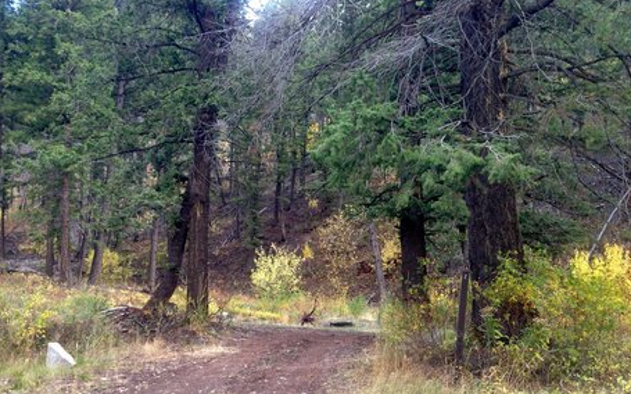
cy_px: 230
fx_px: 705
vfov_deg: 31.2
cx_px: 291
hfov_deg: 48.2
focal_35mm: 41
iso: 64
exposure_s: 1/120
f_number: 2.4
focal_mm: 4.12
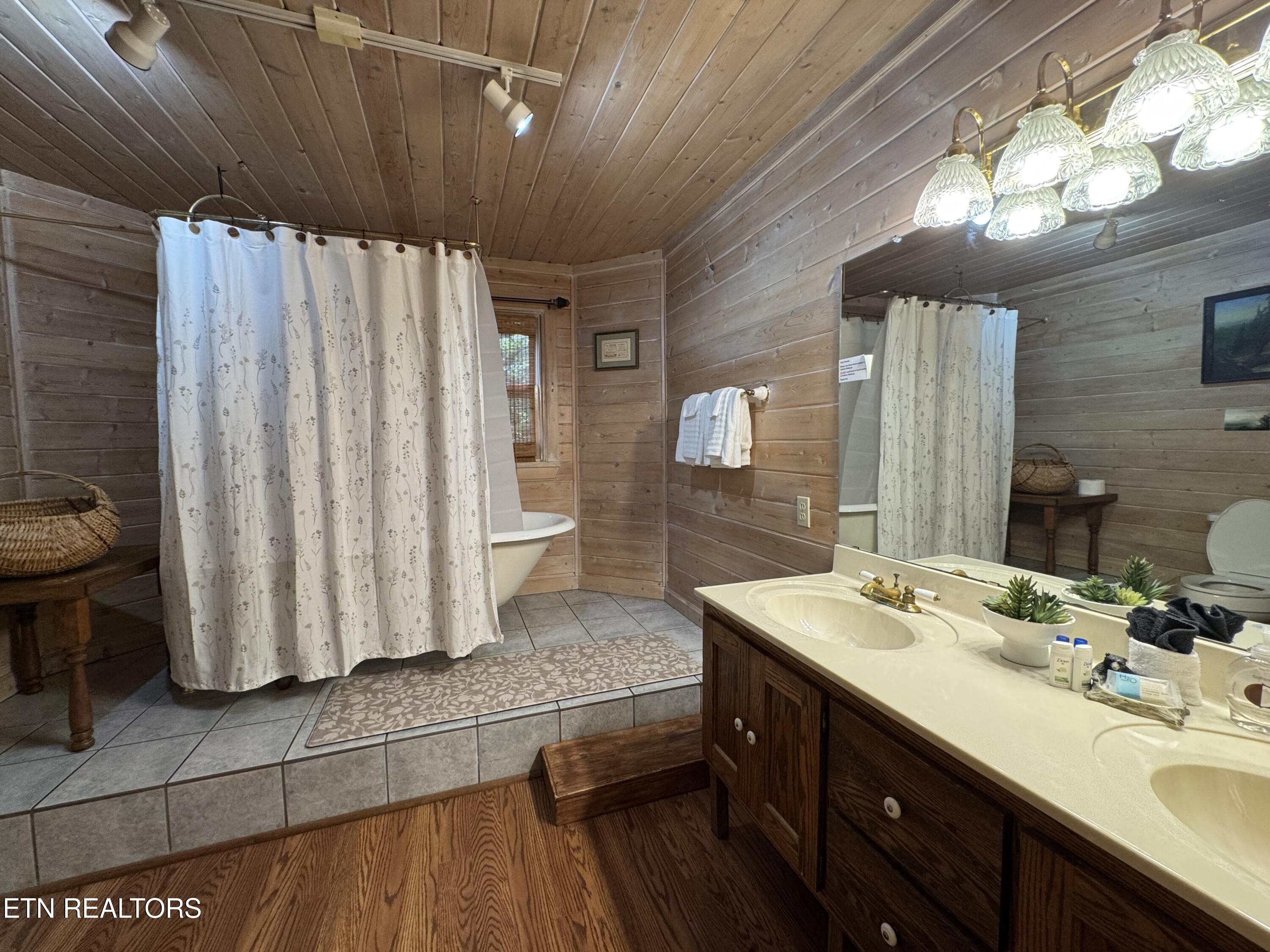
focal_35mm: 14
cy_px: 476
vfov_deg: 85.7
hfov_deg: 102.1
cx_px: 635
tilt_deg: -4.8
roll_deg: +0.0
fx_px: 514
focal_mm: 2.22
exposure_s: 1/60
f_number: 2.2
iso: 200
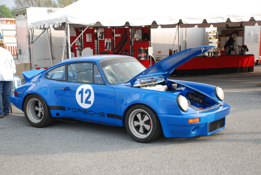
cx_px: 130
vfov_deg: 23.9
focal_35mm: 57
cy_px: 88
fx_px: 414
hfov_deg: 35.0
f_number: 5
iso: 100
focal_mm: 38
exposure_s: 1/100
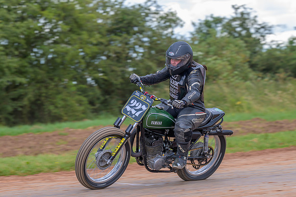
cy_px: 105
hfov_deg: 11.2
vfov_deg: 7.4
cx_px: 158
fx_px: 1514
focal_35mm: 184
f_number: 4
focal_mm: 115
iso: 180
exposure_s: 1/320
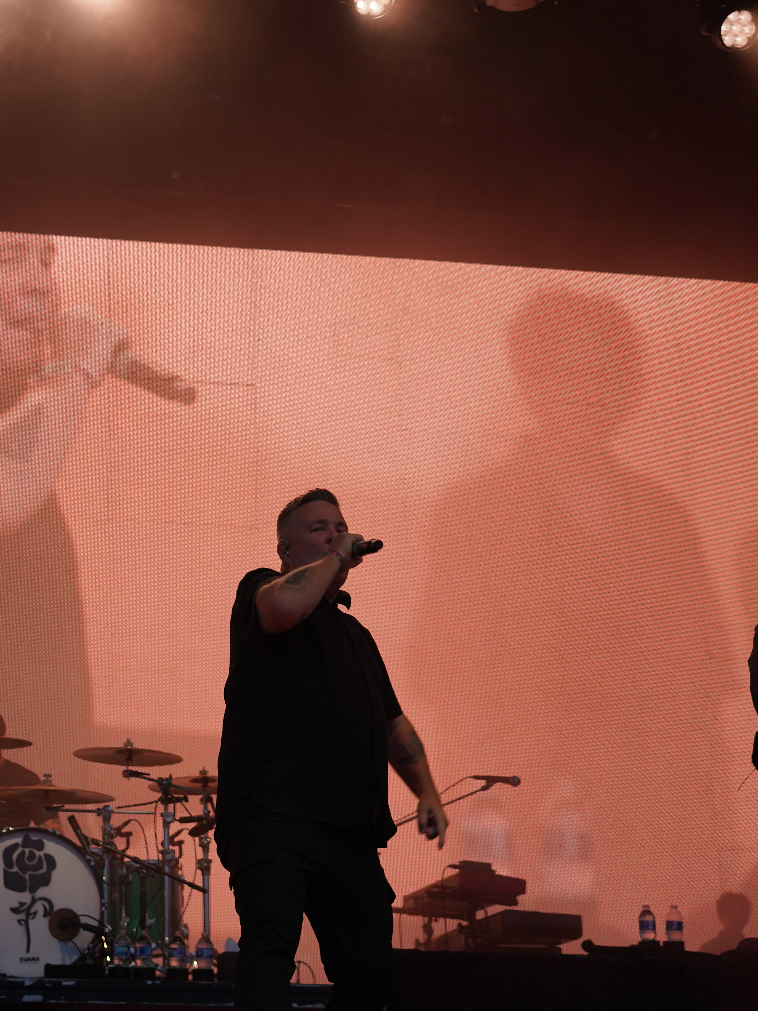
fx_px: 2044
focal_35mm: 70
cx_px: 126
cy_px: 504
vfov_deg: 27.8
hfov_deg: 20.7
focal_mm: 48
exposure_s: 1/160
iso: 250
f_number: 4
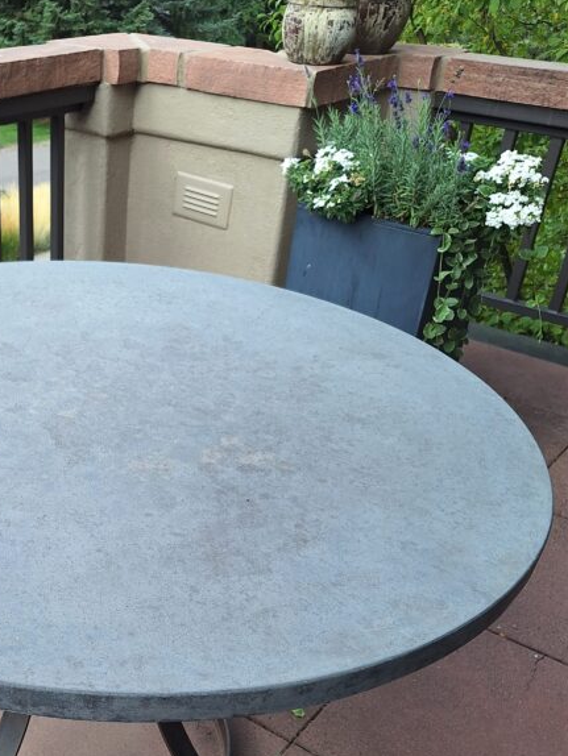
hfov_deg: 33.7
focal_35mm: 41
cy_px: 540
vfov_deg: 44.6
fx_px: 896
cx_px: 86
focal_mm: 5.54
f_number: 1.8
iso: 40
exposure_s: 1/329
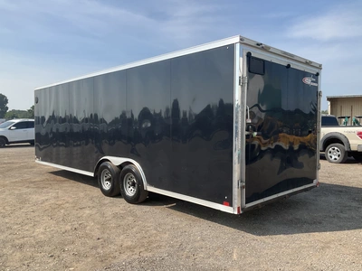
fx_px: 303
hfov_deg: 61.7
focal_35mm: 29
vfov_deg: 48.2
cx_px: 181
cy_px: 136
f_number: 1.8
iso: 25
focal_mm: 3
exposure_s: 1/1577
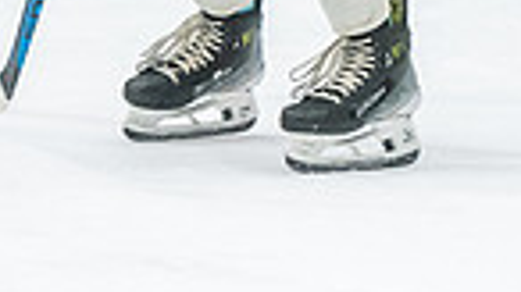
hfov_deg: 2.9
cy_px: -314
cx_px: 200
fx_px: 10205
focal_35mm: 739
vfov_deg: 1.6
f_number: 2.8
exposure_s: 1/800
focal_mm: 112
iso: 3200
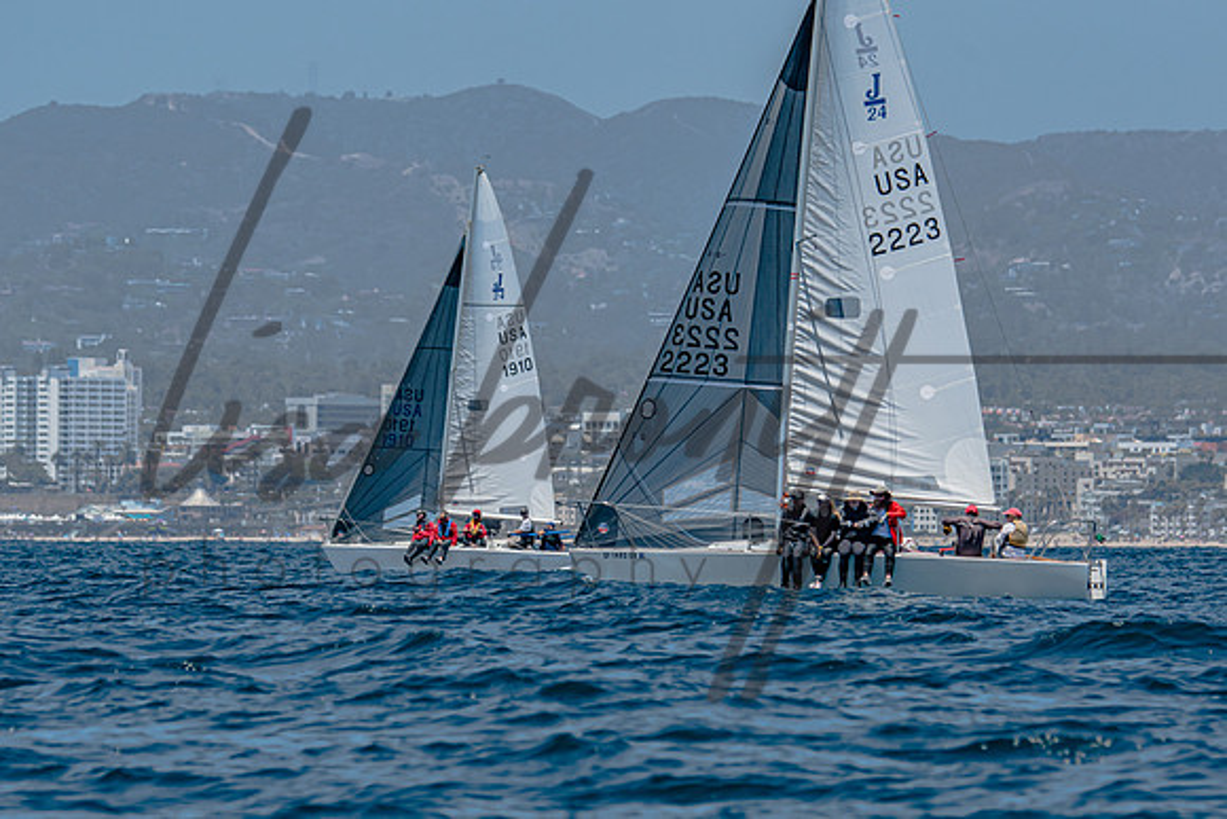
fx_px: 13574
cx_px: 650
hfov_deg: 5.2
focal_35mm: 398
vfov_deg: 3.5
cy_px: 492
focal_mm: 220
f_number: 5.3
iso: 200
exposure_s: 1/2000
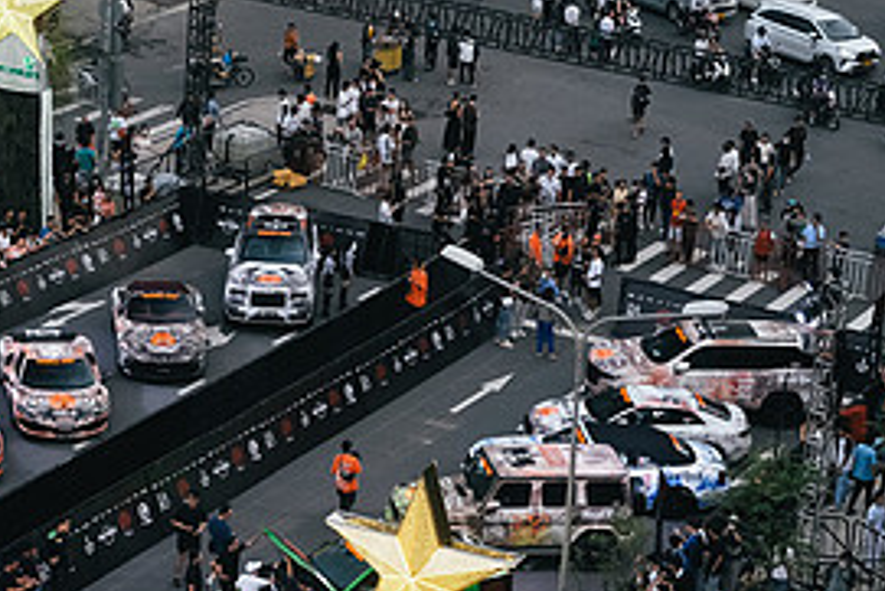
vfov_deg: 11.0
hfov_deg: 16.5
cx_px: 376
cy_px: 567
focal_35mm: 124
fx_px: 3050
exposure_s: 1/200
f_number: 3.2
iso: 1600
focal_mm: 38.8
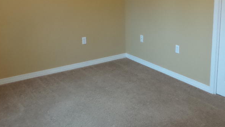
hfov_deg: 47.3
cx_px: 122
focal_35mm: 43
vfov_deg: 27.3
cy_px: 31
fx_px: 257
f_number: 2.8
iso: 640
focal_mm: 4.1
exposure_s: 1/30
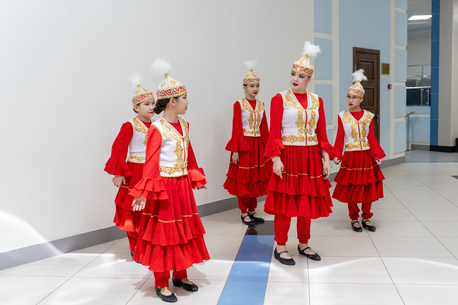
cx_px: 243
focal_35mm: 36
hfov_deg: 52.5
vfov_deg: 36.4
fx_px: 464
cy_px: 150
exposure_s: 1/160
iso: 2000
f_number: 4
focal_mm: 34
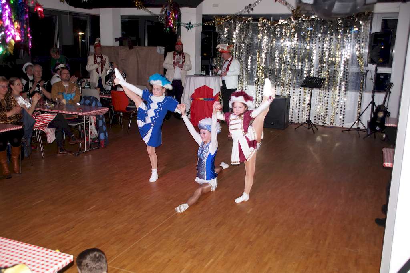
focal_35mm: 33
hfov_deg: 57.2
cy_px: 136
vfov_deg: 39.9
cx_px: 205
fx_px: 376
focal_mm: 22
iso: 500
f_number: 4
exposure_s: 1/160
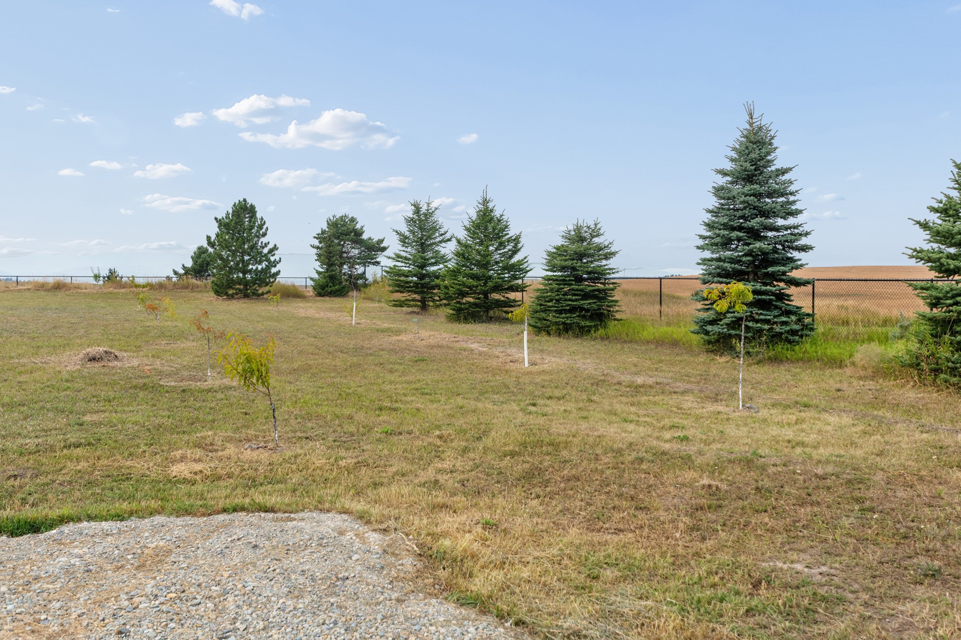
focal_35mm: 31
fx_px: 827
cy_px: 328
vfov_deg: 42.3
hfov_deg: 60.3
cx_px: 482
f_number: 6.3
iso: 100
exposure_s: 1/640
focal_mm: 20
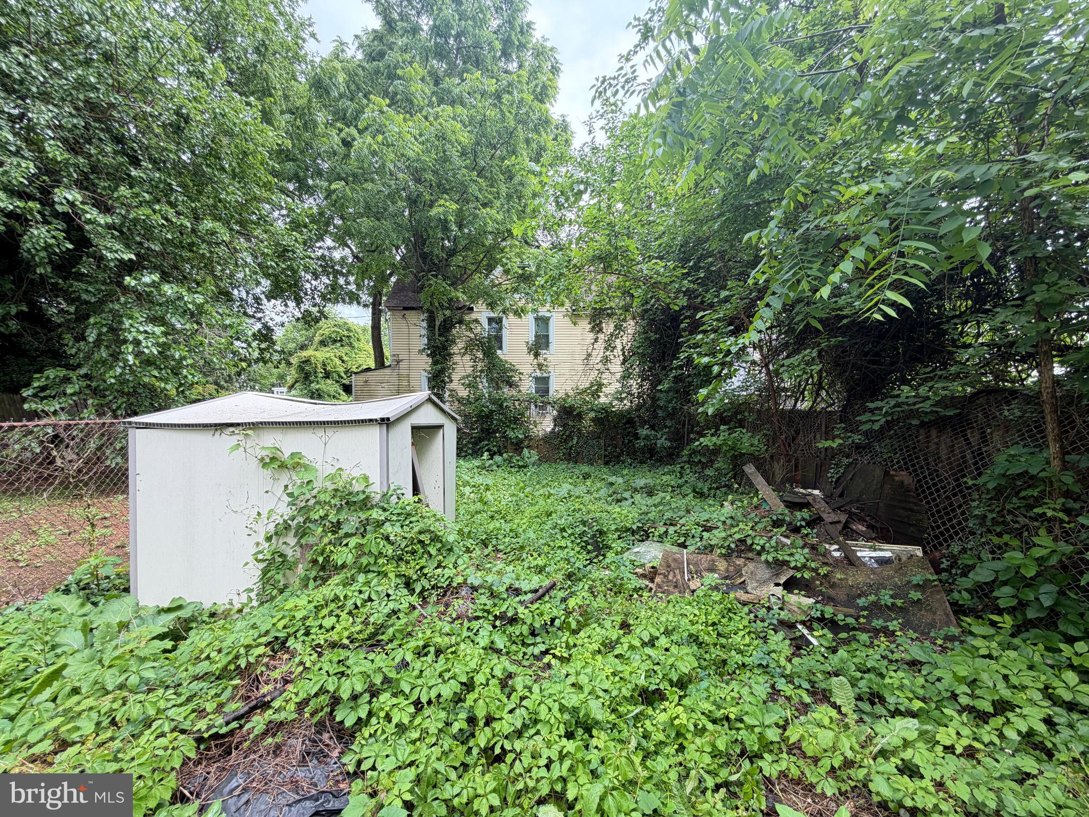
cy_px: 408
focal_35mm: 14
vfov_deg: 85.7
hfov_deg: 102.1
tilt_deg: -0.4
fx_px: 440
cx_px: 544
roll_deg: -0.6
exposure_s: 1/173
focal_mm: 2.22
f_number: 2.2
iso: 40
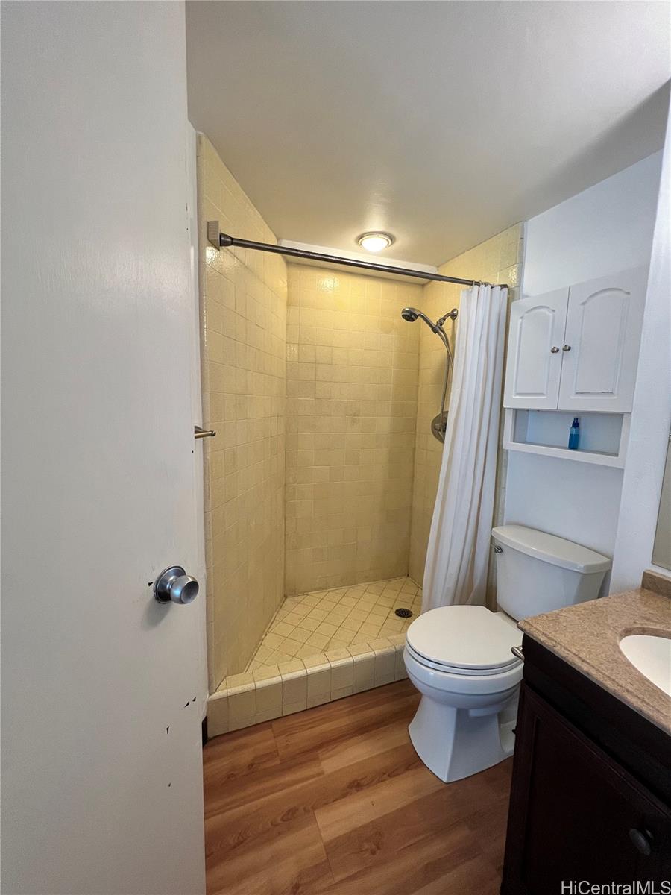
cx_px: 336
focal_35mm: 13
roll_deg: -1.0
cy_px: 448
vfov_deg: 106.2
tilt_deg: -7.8
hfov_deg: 89.9
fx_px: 336
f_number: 1.8
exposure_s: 1/120
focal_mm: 1.57
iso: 250
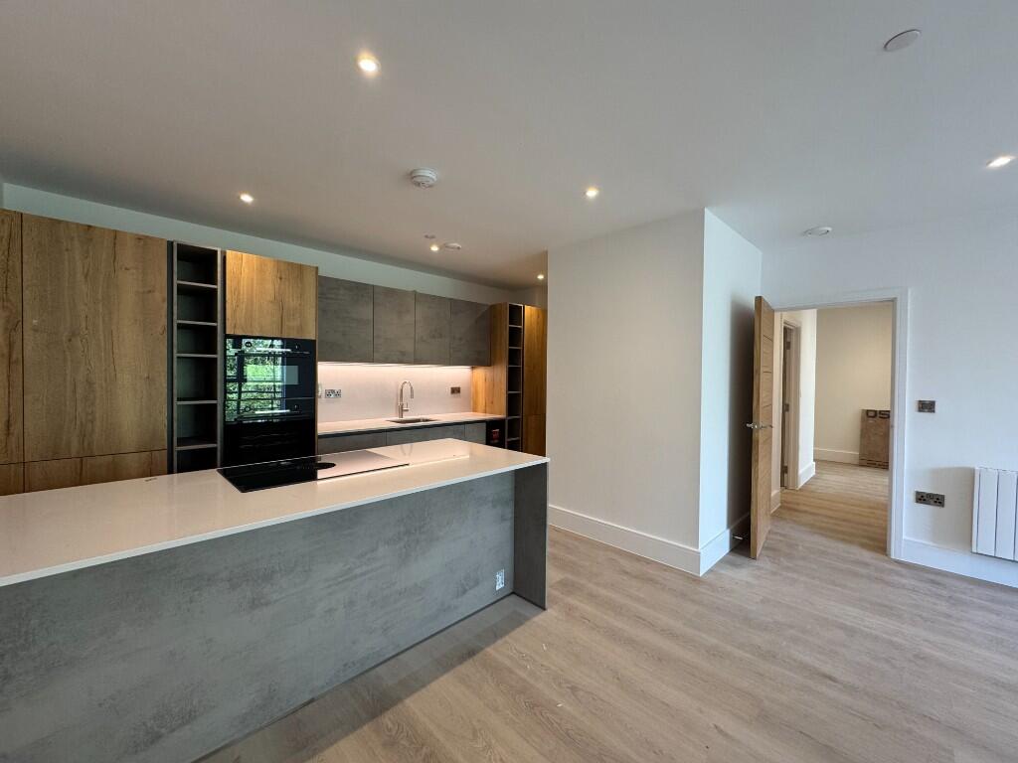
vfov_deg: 85.7
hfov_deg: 102.1
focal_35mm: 14
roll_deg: -0.7
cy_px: 382
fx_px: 412
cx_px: 509
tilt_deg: -1.0
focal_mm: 2.22
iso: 160
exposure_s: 1/100
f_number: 2.2
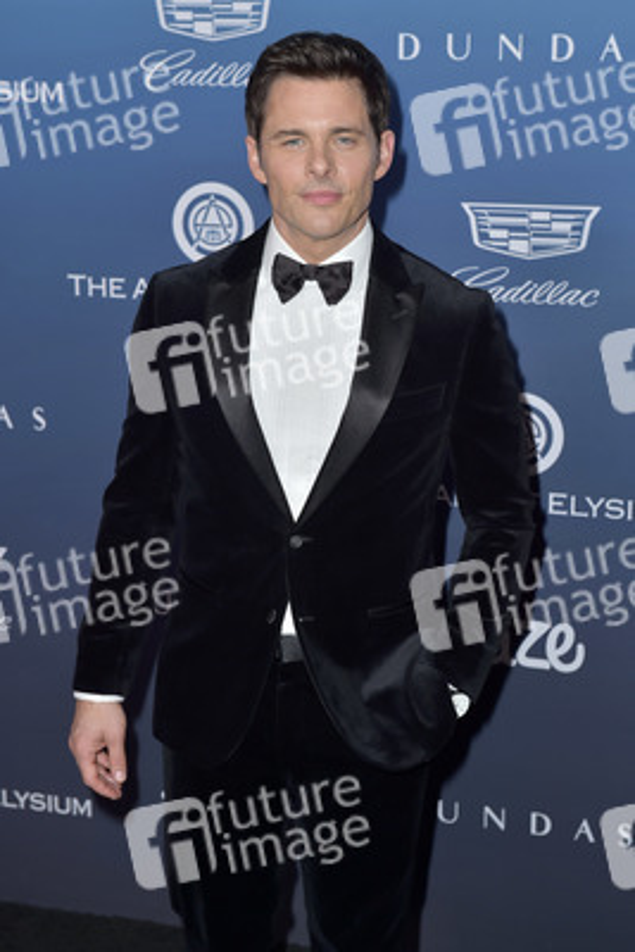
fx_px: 1639
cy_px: 476
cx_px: 318
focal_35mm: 62
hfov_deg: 21.9
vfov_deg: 32.4
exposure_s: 1/250
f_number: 5.6
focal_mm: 62
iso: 250
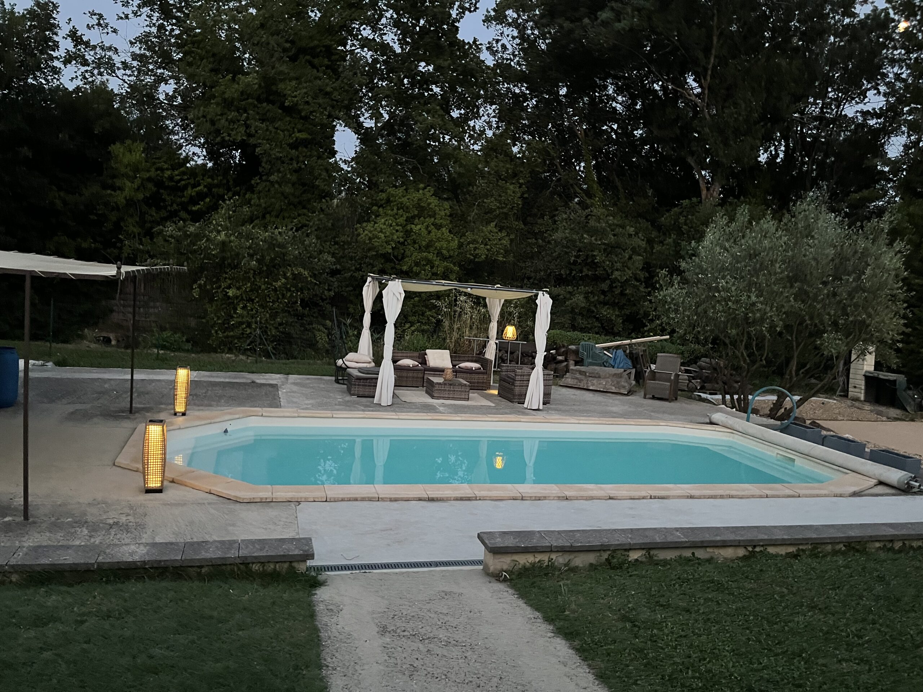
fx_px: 693
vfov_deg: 53.1
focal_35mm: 26
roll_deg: -3.9
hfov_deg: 67.3
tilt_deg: -5.9
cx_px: 462
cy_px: 346
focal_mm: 5.1
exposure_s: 1/30
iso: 1000
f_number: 1.6
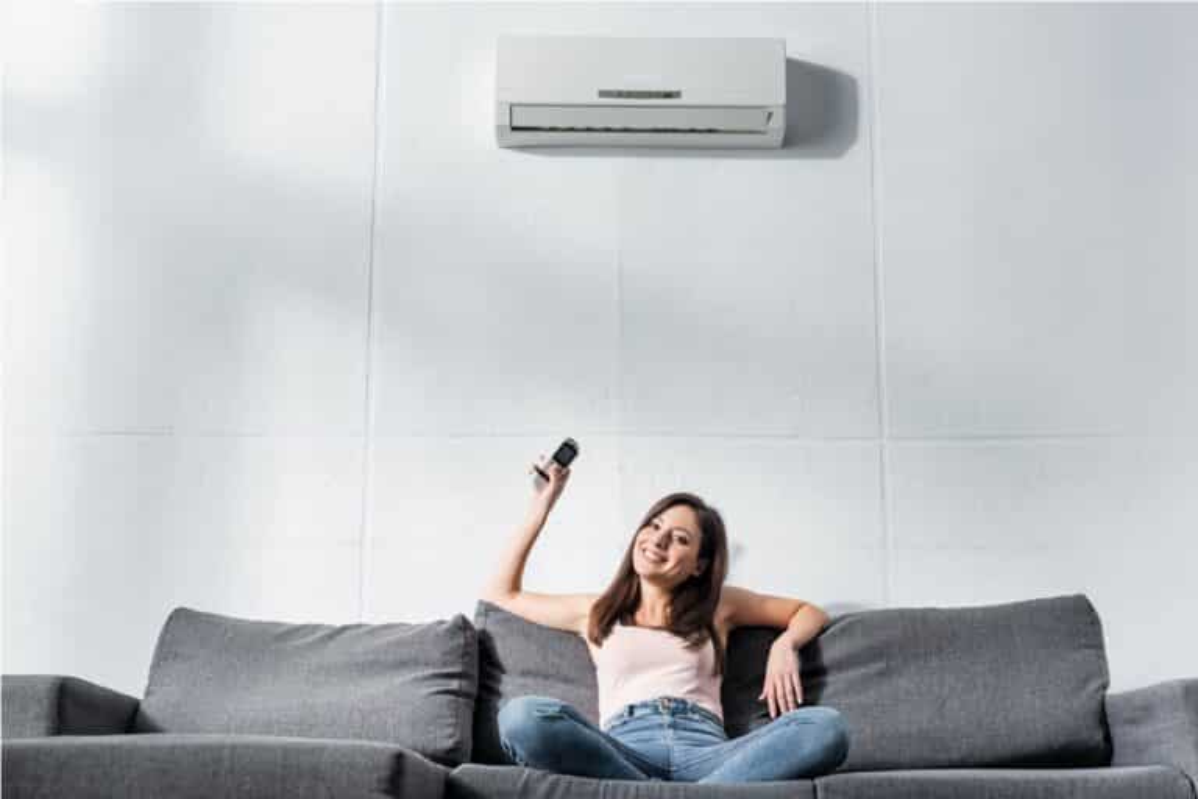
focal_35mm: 50
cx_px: 599
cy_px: 400
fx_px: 1664
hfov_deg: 39.6
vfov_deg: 27.0
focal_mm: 50
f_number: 5
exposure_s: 1/200
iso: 100
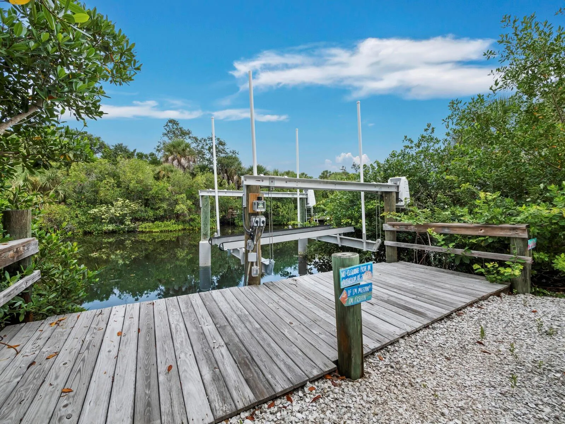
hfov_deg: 102.0
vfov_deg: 85.7
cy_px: 212
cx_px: 282
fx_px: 229
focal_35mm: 14
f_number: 11
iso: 400
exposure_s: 1/125
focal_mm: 7
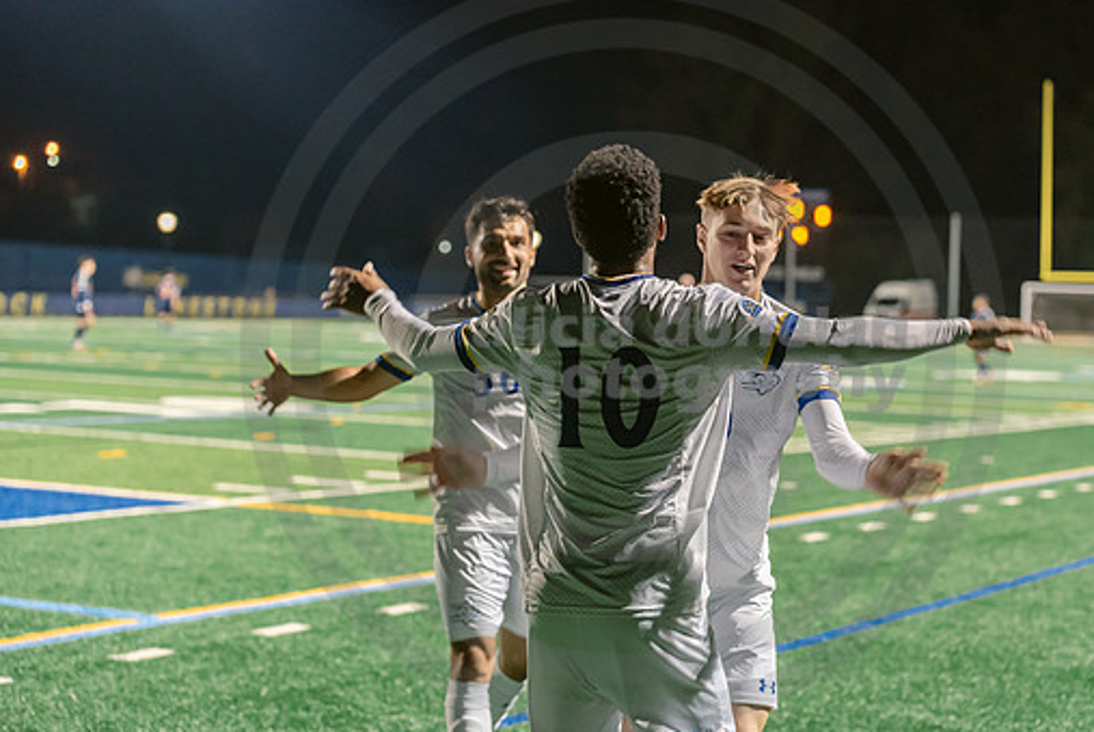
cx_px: 624
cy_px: 351
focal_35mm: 80
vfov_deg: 17.1
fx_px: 2433
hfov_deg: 25.3
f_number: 3.2
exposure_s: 1/250
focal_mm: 70
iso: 2500
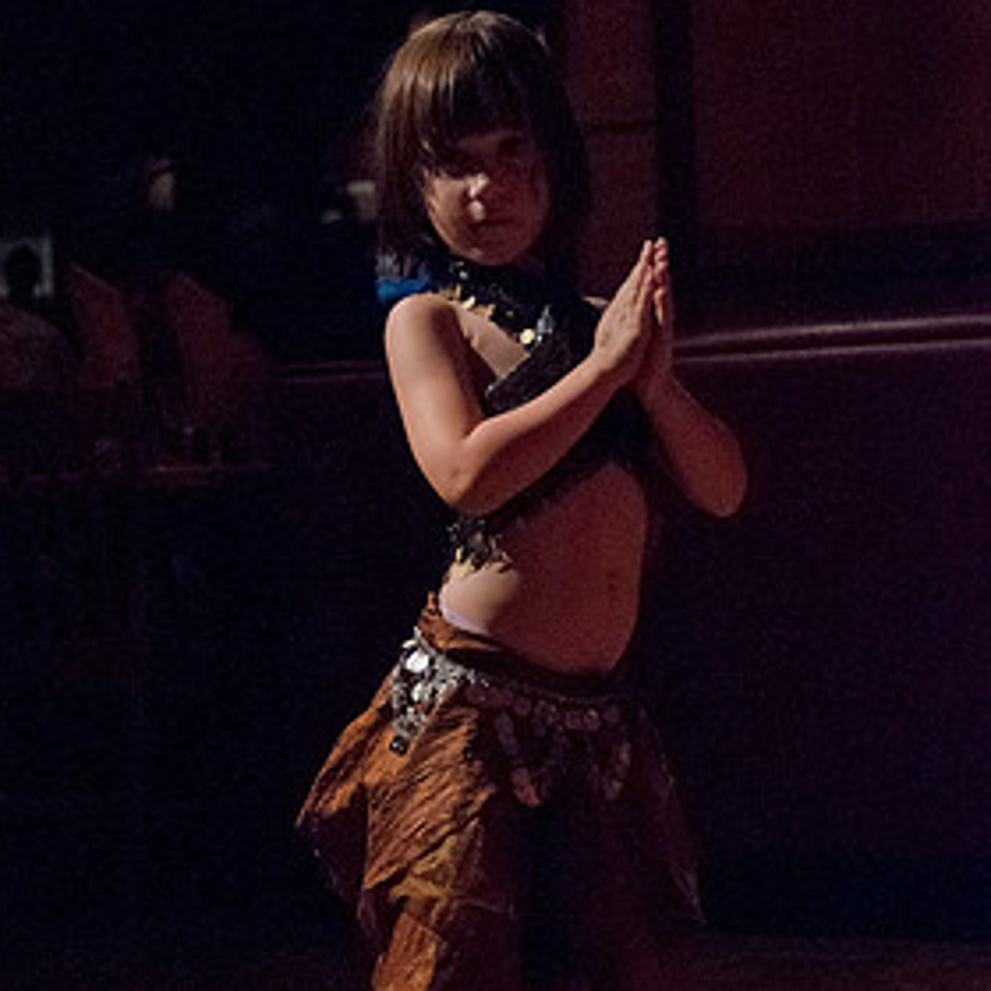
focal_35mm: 127
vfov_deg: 13.7
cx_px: 508
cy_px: 644
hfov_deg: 13.7
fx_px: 4113
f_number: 5.6
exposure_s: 1/200
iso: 6400
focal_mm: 62
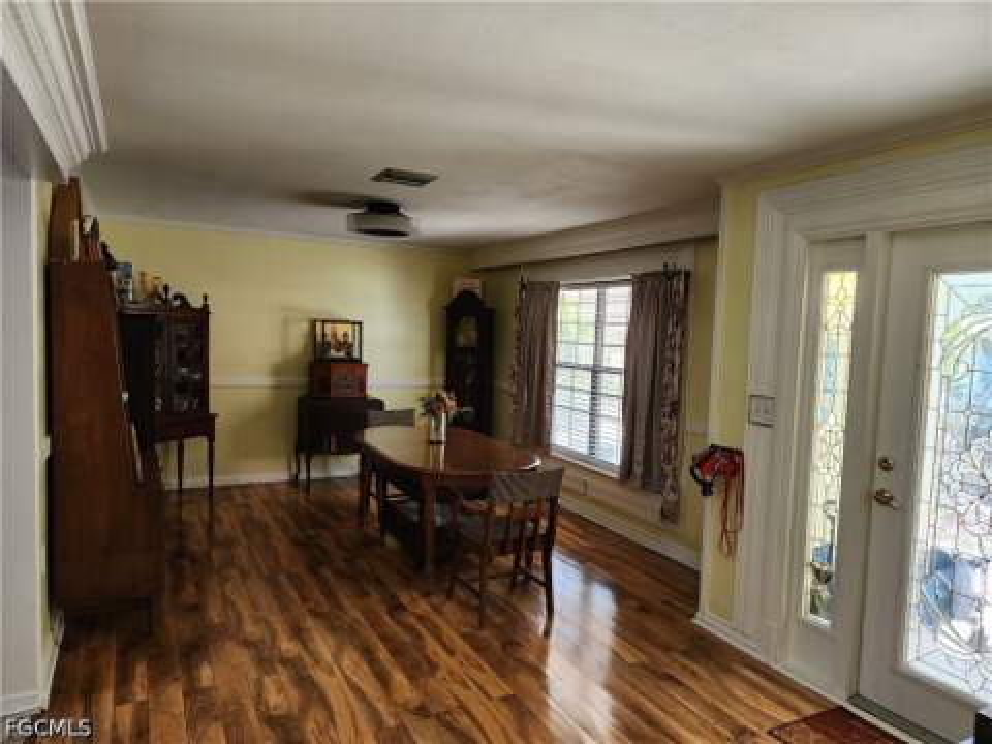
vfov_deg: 58.9
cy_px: 372
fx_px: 659
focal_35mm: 23
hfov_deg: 73.9
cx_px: 496
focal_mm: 6.4
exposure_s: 1/120
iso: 320
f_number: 1.8
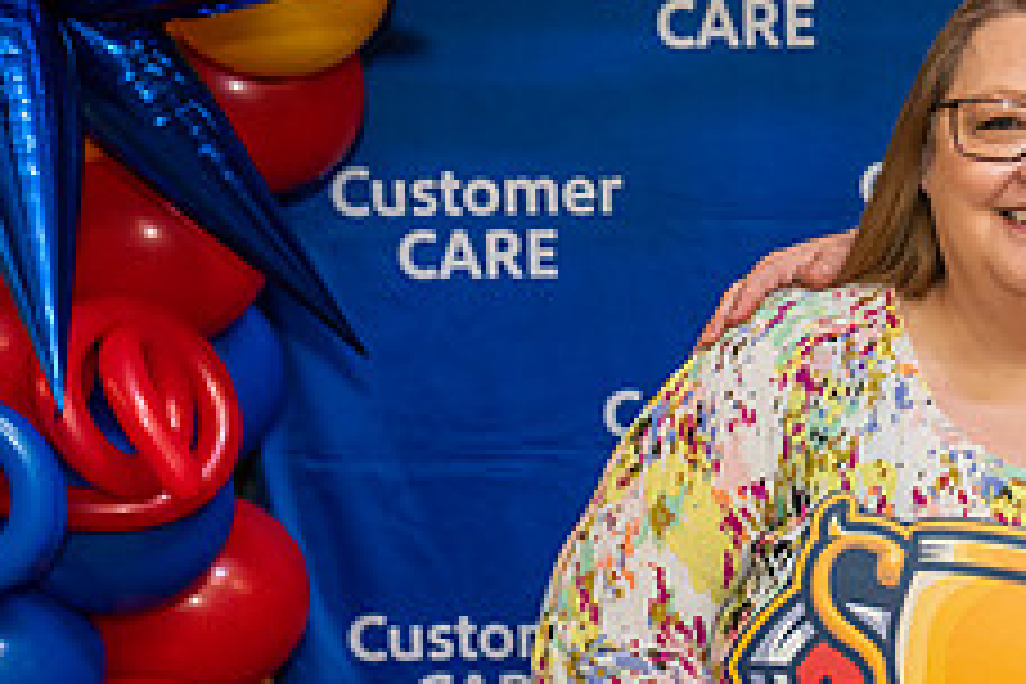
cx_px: 1190
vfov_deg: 13.5
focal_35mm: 101
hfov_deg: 19.2
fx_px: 2878
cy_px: 485
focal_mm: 37
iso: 1250
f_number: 4
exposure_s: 1/160
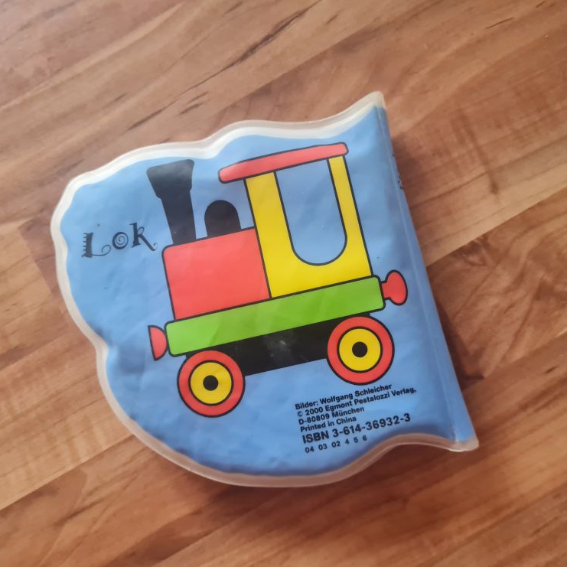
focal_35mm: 31
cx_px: 300
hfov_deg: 52.5
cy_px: 285
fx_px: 574
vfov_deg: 52.5
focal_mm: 5.4
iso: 500
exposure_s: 1/50
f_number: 1.8
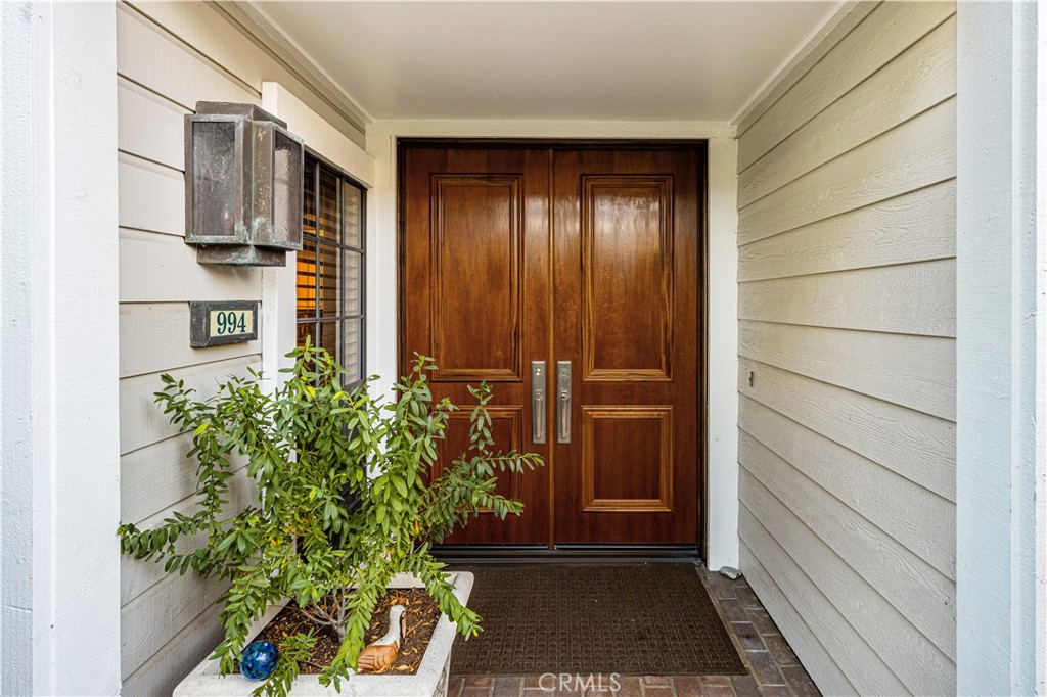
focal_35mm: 16
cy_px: 348
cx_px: 524
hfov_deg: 95.0
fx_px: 480
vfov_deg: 72.0
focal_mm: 16.5
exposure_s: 1/13
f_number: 8
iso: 100
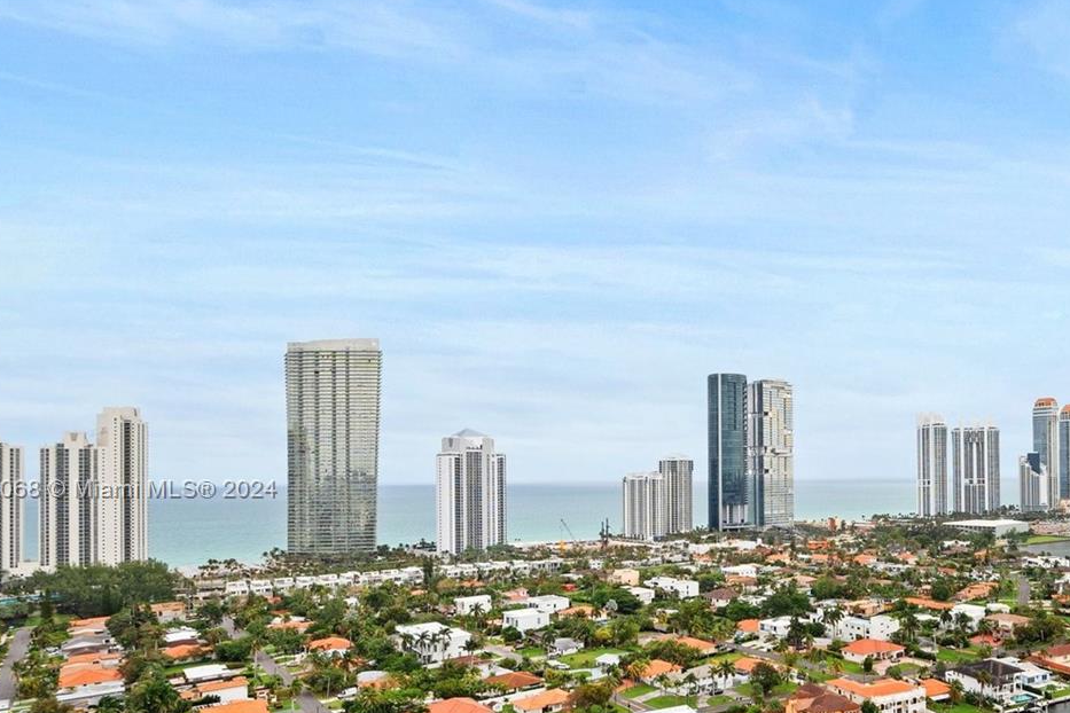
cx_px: 827
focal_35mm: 24
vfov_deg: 51.8
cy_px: 491
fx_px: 713
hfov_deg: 68.0
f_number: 8
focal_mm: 14
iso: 200
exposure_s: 1/200
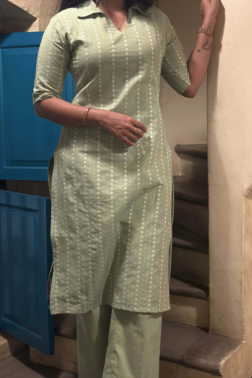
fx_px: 525
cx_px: 129
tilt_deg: -6.1
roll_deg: +0.5
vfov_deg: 39.6
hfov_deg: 27.0
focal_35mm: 50
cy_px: 189
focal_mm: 6.86
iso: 640
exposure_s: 1/25
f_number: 1.78
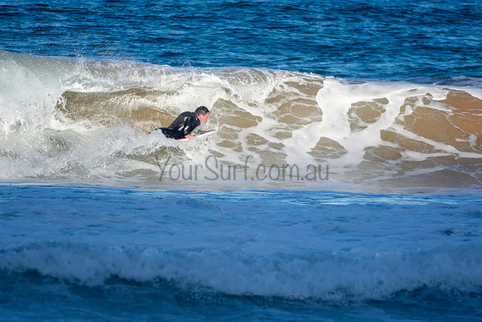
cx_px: 241
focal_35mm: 750
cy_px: 161
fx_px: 10044
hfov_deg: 2.7
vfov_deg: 1.8
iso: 160
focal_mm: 500
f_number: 5.6
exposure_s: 1/1000
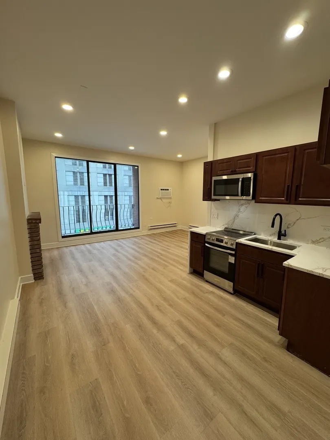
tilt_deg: -9.1
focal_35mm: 14
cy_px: 220
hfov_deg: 85.7
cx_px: 165
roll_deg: -0.6
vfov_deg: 102.1
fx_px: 178
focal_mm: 2.22
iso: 200
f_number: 2.2
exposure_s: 1/120
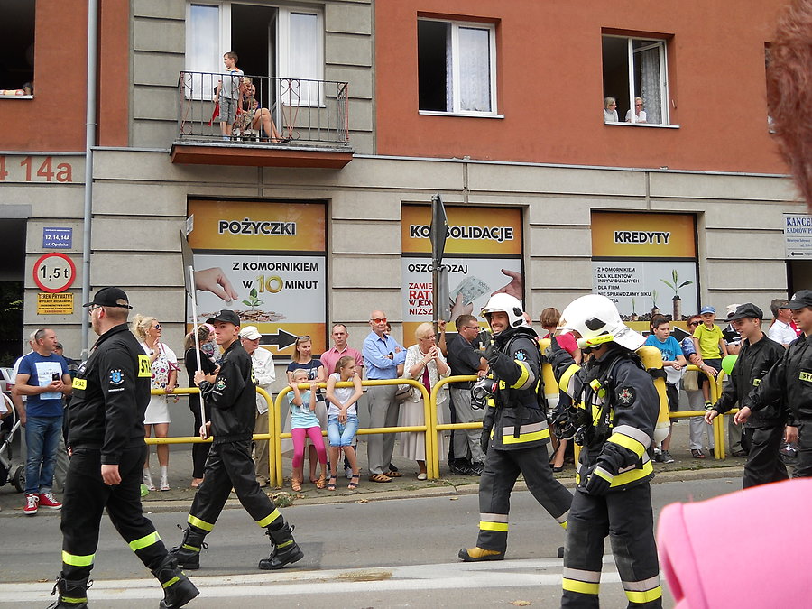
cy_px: 304
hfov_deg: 45.8
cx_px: 406
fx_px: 962
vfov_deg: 35.1
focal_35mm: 41
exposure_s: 1/250
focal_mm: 6.72
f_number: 3.1
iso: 80
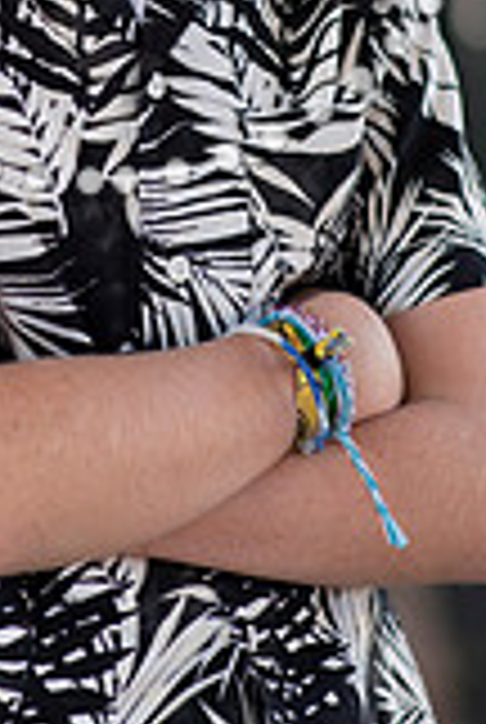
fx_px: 4778
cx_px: 90
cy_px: -67
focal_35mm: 237
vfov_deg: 8.6
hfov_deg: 5.8
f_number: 2.5
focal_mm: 85
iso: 200
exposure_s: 1/320
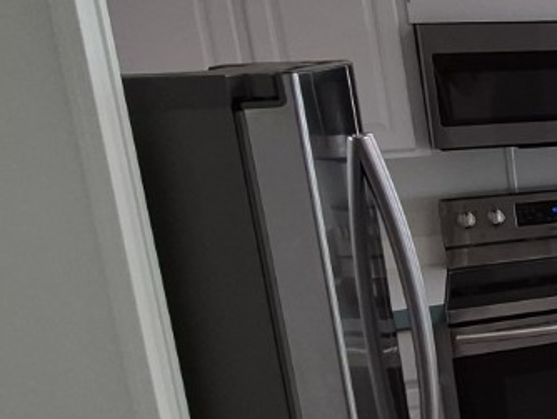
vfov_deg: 26.1
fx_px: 902
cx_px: 946
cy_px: 207
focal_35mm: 56
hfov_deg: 23.0
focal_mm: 1.74
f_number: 2.2
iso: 80
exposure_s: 1/120
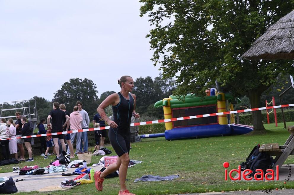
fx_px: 571
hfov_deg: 28.9
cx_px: 147
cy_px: 98
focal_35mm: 70
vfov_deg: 19.4
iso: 400
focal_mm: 70
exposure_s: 1/320
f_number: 6.3
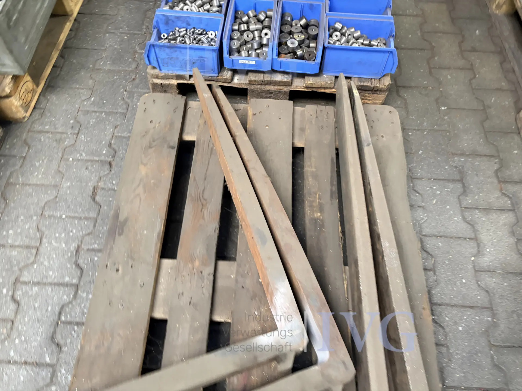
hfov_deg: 67.3
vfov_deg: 53.1
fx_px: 392
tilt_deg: -70.8
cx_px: 261
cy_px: 196
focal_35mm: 26
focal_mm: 5.96
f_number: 1.6
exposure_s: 1/60
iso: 320
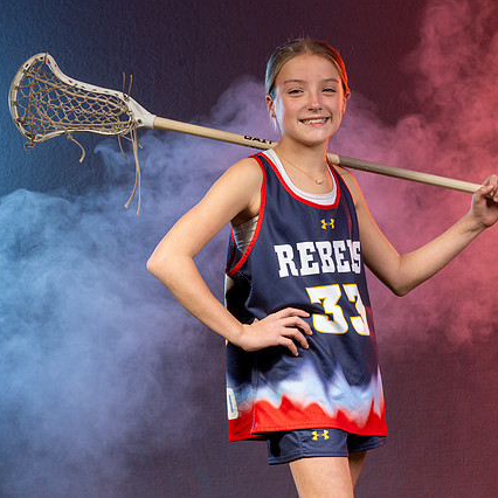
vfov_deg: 11.3
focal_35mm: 154
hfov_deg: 11.3
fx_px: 2507
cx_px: 337
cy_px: 250
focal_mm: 105
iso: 64
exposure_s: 1/200
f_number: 8
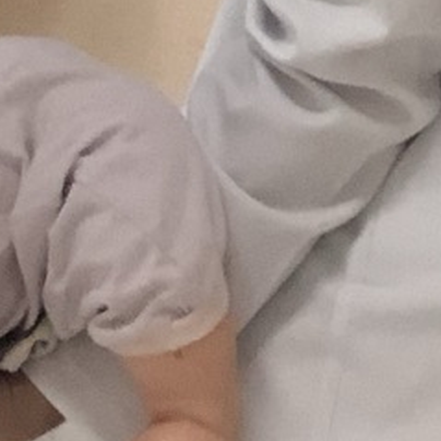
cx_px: -782
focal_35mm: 432
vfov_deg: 4.1
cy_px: 161
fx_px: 6227
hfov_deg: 4.0
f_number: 2.8
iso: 160
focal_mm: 6.6
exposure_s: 1/30
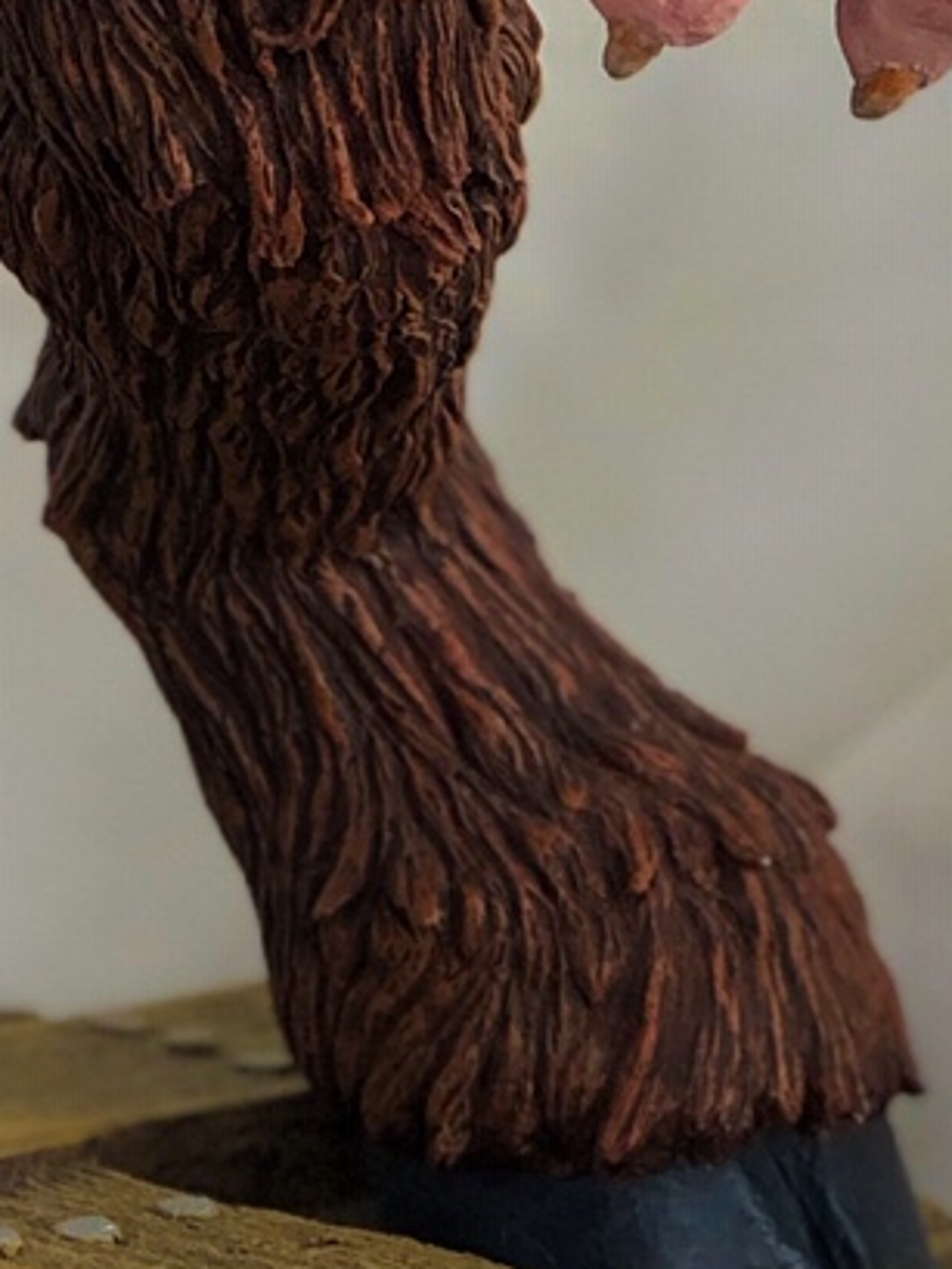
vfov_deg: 6.9
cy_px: -624
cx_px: -515
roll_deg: -0.2
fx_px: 10299
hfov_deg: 5.2
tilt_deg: -16.7
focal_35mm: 281
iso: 25
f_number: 2.8
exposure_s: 1/40
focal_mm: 6.6
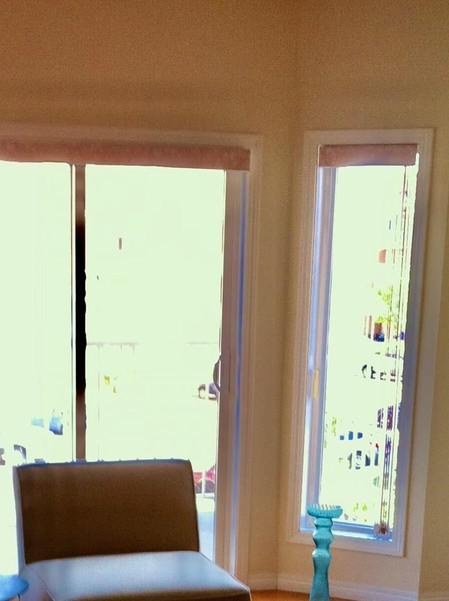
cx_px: 223
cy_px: 547
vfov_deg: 25.2
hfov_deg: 19.6
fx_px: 1300
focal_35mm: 75
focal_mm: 3.85
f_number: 2.8
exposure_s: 1/40
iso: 80
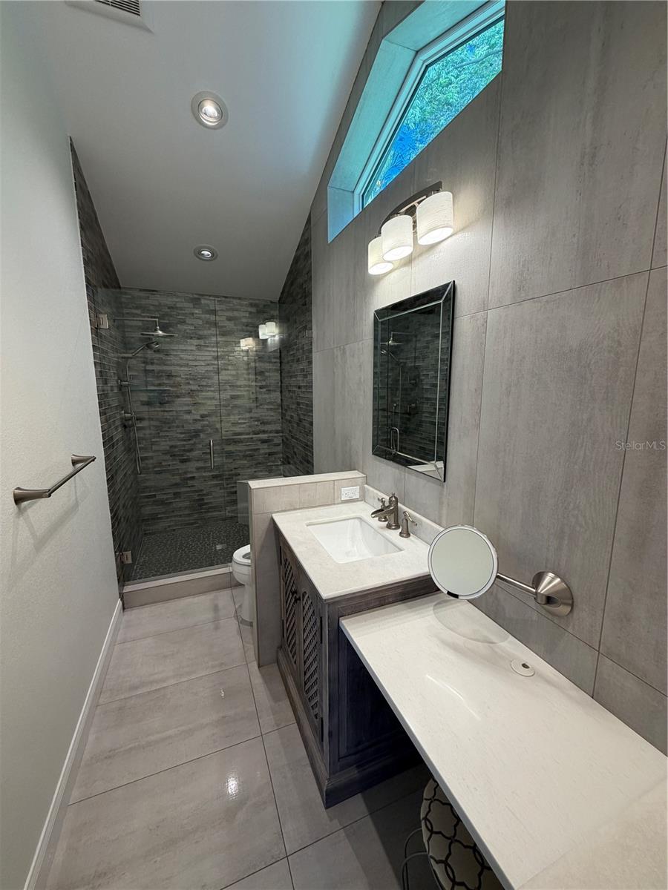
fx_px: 360
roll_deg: +0.2
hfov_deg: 85.7
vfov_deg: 102.1
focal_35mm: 14
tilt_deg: -9.8
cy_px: 445
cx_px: 334
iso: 100
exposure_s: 1/120
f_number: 2.2
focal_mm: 2.22
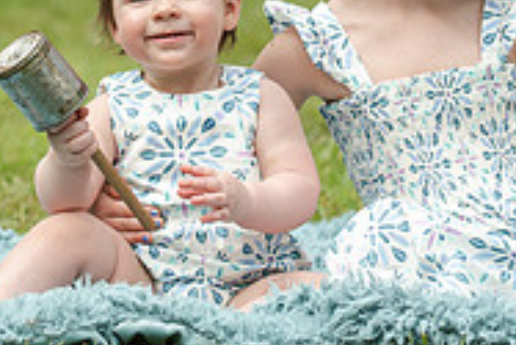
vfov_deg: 3.9
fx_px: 5020
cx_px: 236
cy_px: -137
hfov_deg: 5.9
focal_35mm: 350
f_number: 4
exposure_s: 1/2000
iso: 400
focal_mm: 105
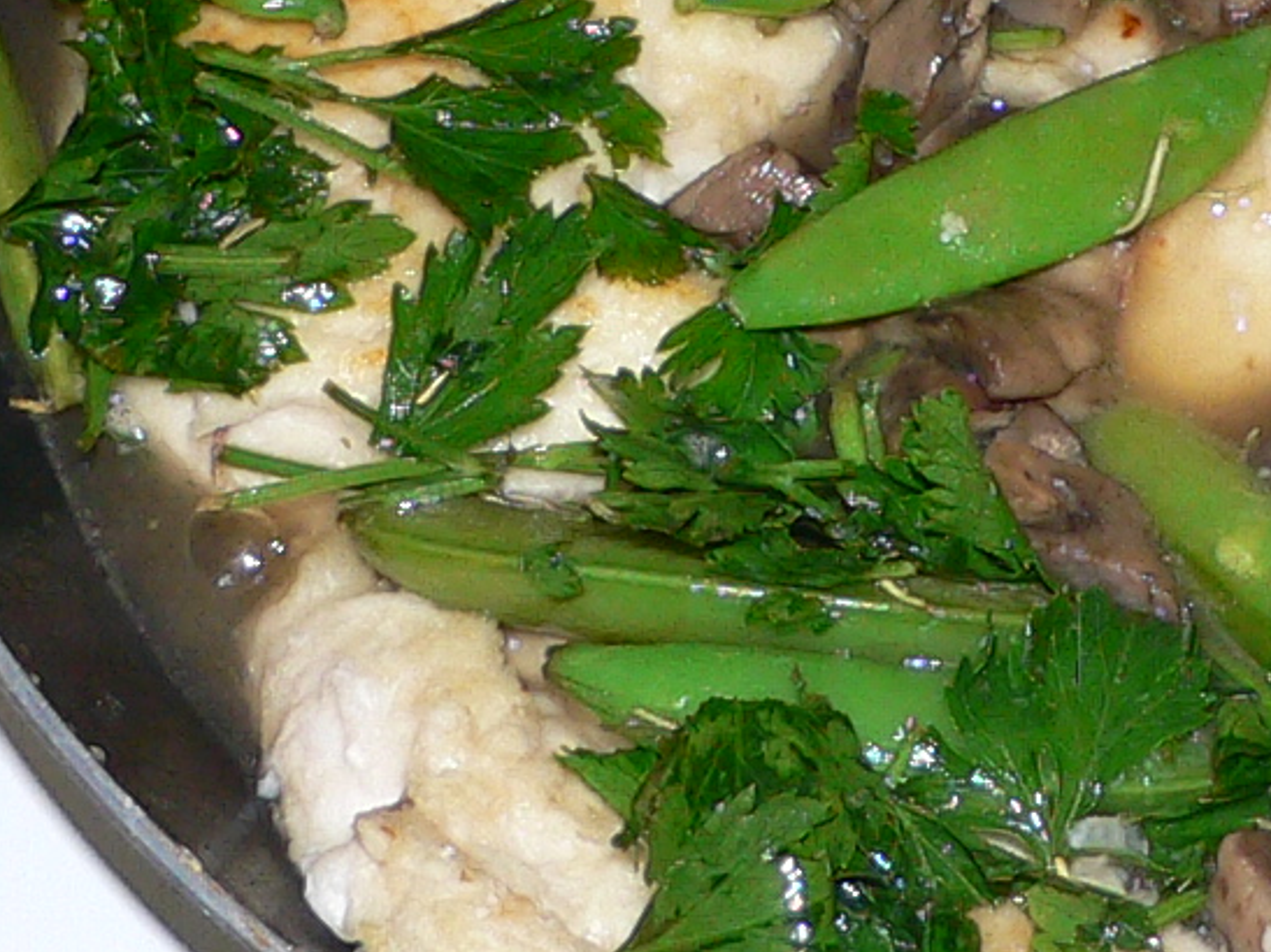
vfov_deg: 11.4
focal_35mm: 129
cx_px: 1178
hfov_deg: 15.1
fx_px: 4735
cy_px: -5
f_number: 2.8
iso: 100
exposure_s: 1/60
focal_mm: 4.6
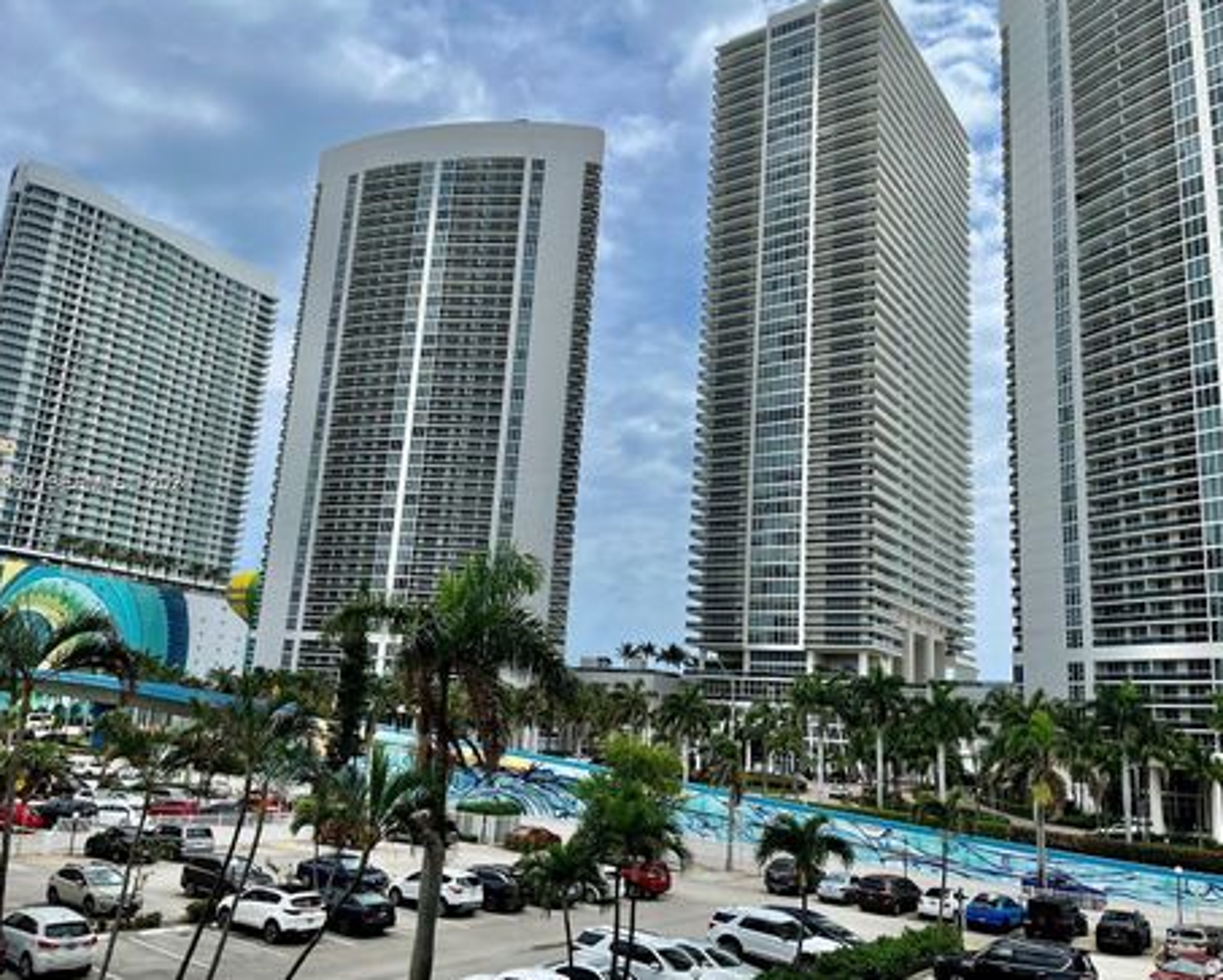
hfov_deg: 62.2
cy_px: 485
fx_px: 1014
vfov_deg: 51.6
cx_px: 605
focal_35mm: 28
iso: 50
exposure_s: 1/4310
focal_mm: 5.1
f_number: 1.6
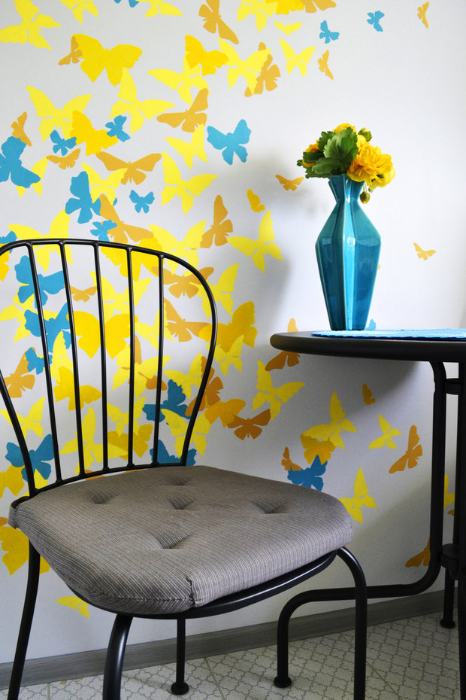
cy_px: 350
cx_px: 233
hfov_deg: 47.9
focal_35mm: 27
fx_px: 524
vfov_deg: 67.4
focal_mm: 18
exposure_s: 1/40
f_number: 5.6
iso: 800
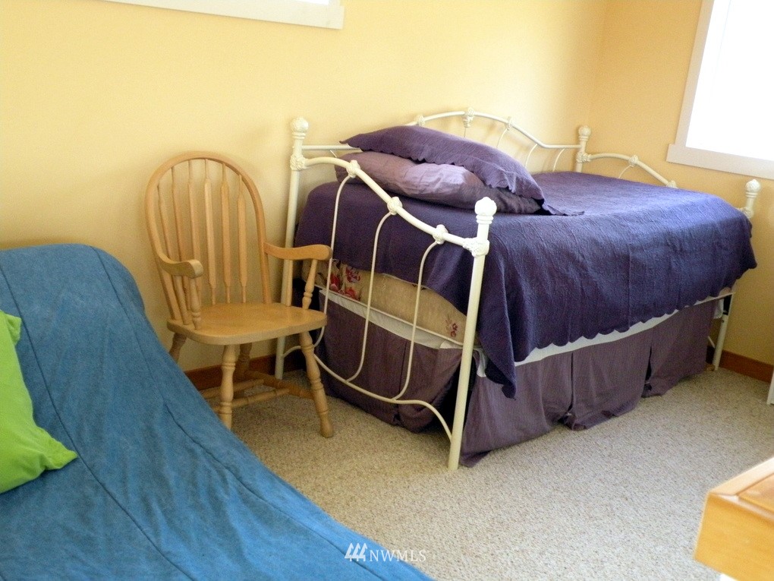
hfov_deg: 44.8
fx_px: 939
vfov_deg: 34.3
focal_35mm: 42
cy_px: 290
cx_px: 387
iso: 400
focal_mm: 7.4
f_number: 3.2
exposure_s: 1/44.3
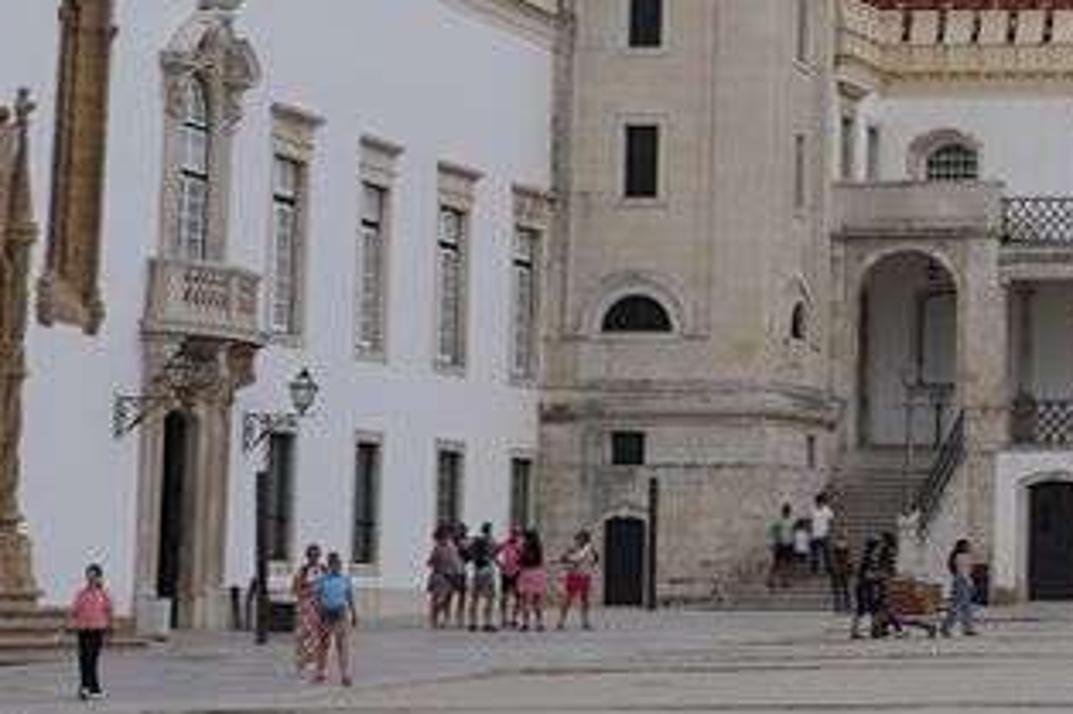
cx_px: 1722
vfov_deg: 8.9
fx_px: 4558
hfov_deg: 12.6
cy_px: 10
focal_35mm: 153
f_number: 14
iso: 100
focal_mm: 24
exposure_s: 1/100
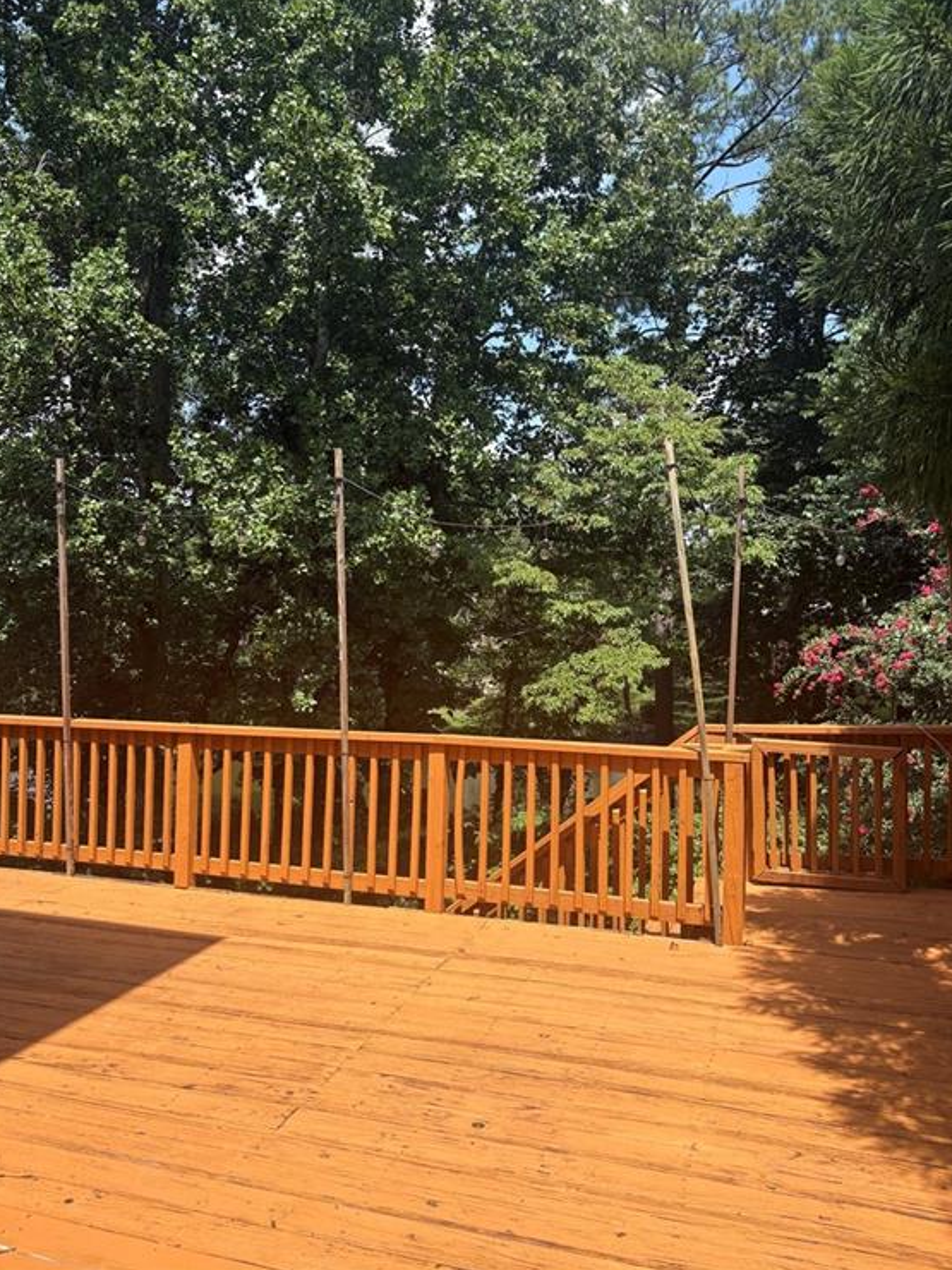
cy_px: 614
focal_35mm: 27
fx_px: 990
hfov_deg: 51.4
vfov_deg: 65.3
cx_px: 485
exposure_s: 1/1626
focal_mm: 5.96
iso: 50
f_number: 1.6
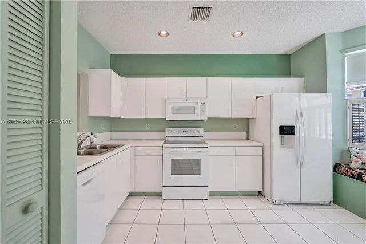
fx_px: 142
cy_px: 122
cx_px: 183
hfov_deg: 104.3
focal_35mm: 14
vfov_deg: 81.1
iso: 1250
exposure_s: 1/320
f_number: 3.5
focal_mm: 14
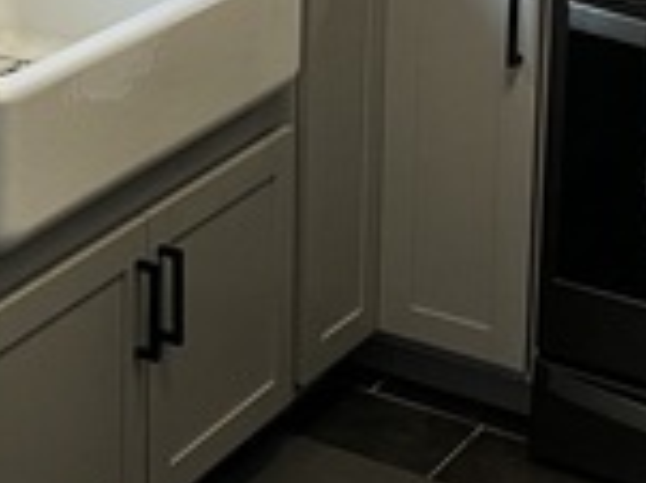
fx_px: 2144
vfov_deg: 12.3
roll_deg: +1.4
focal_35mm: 115
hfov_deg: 16.3
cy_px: -239
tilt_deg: -11.7
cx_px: -160
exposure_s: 1/60
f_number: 1.5
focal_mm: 5.7
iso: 160
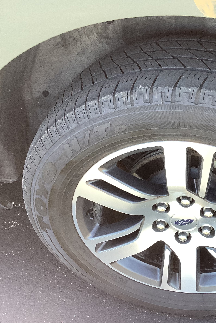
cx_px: 178
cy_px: 164
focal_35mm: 44
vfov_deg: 44.5
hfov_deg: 29.7
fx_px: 396
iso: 80
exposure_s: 1/120
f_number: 2.4
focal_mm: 3.3
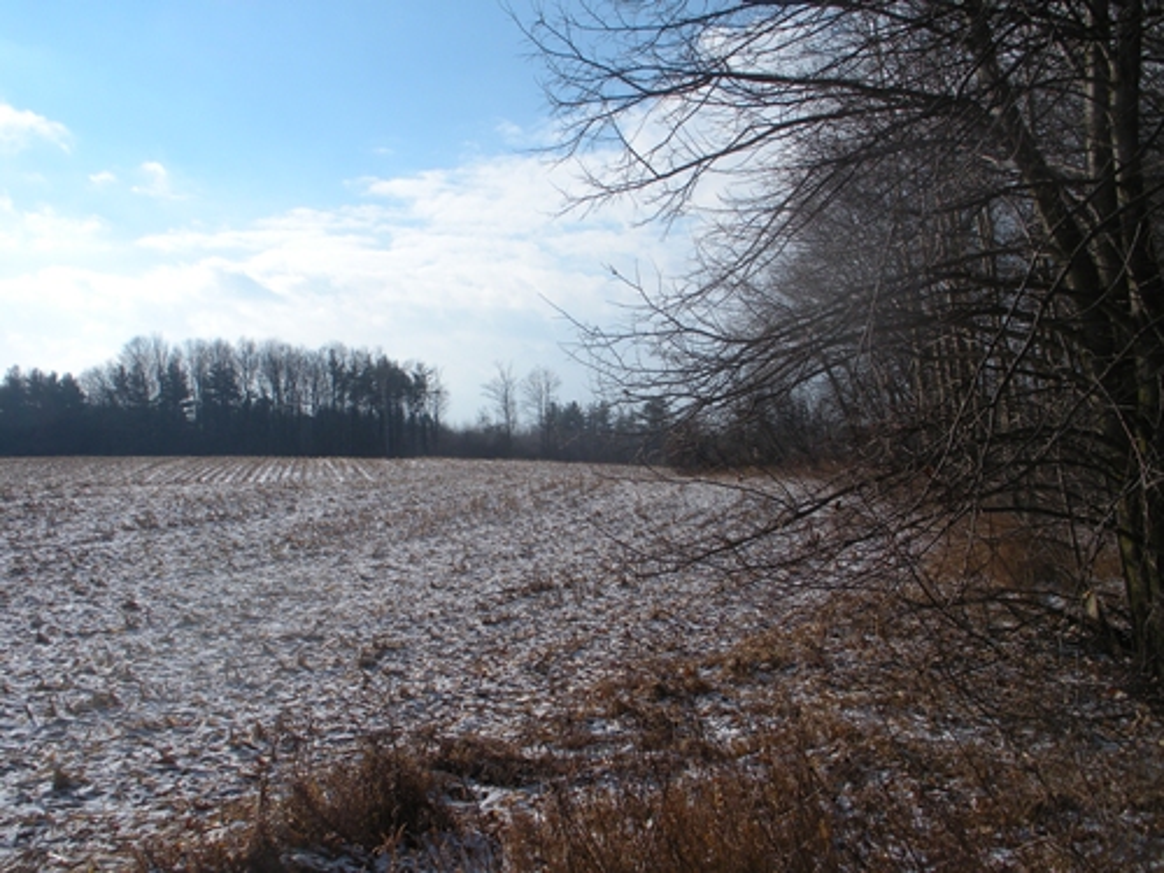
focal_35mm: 36
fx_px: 1211
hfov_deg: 51.4
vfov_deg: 39.7
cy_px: 436
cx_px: 582
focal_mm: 6.3
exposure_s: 1/595
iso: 64
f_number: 5.6
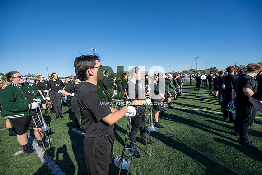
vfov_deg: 81.2
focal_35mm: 14
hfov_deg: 104.2
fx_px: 102
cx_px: 131
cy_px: 88
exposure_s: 1/2000
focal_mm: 14
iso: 320
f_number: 5
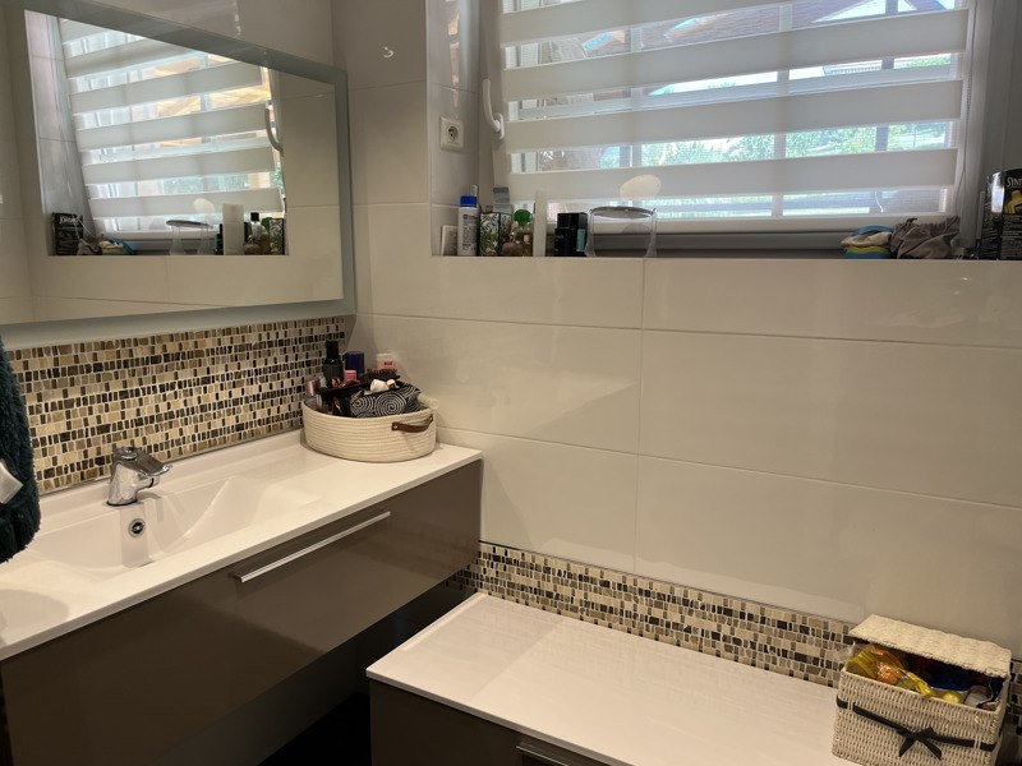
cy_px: 383
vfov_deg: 53.1
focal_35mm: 26
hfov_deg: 67.3
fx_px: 768
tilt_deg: -11.3
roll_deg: +0.5
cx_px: 511
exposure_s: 1/100
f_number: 1.6
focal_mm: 5.1
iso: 80
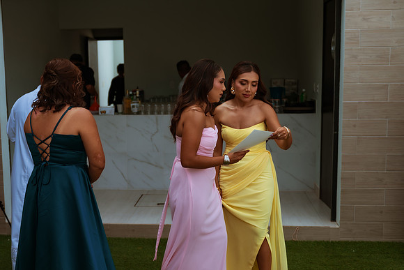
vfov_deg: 25.9
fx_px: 585
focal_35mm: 52
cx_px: 161
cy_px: 158
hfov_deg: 37.9
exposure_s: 1/1250
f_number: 2.8
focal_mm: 42
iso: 100
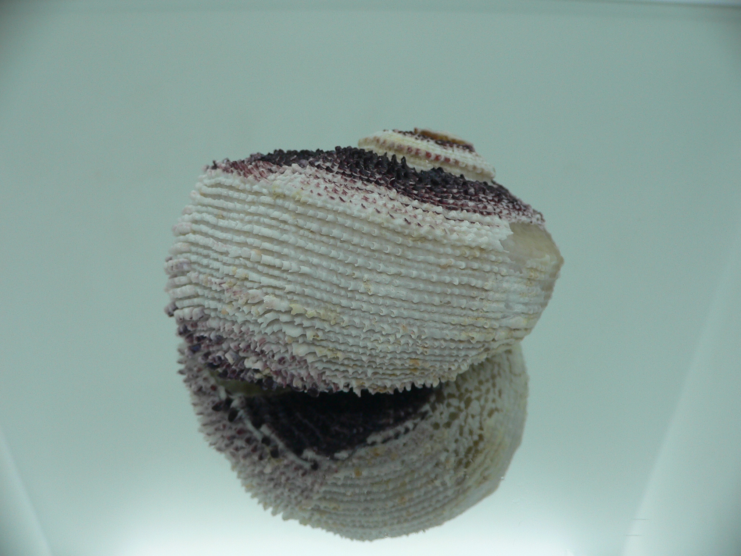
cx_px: 370
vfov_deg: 40.7
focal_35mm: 35
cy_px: 278
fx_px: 749
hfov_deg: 52.6
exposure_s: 1/60
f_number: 2.8
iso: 80
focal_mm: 4.6
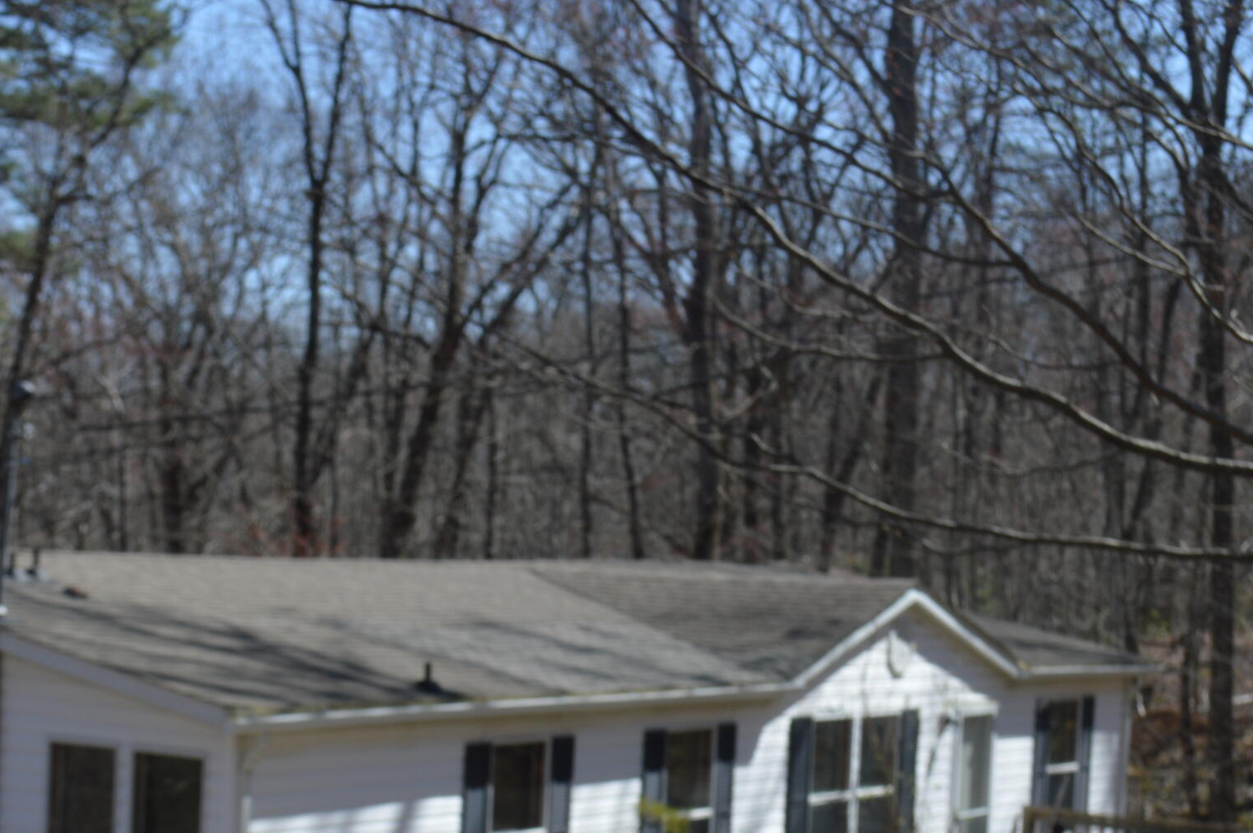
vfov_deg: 16.2
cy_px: 769
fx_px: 2886
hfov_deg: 24.2
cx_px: 319
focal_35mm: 83
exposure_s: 1/200
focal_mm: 28
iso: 100
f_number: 7.1
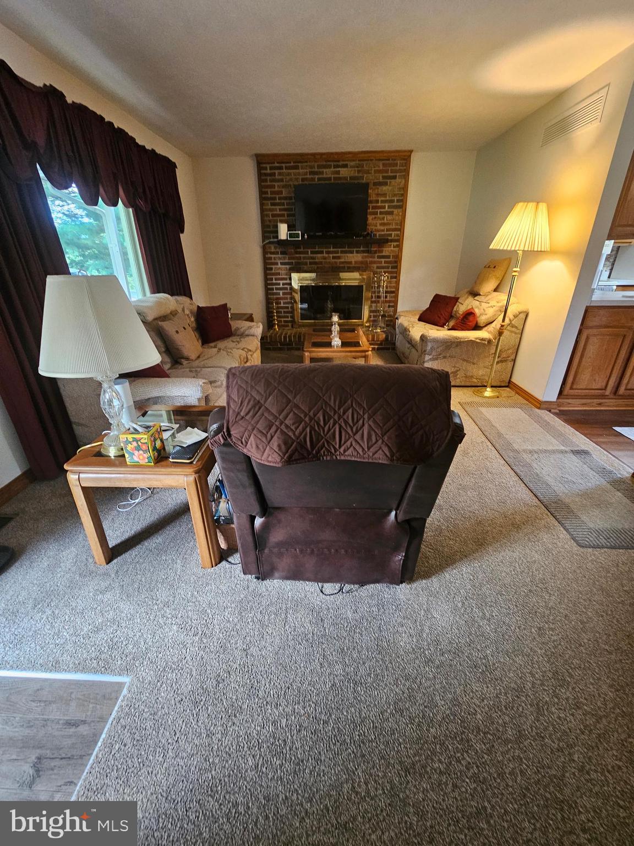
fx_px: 317
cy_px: 423
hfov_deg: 89.9
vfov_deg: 106.2
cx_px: 317
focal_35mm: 13
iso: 320
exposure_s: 1/30
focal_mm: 2.2
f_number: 2.2
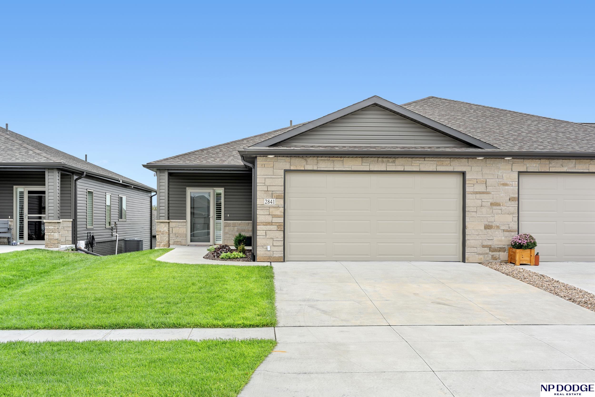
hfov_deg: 51.8
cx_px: 298
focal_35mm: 37
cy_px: 198
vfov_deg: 35.9
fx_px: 613
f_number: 9
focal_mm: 37.1
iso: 100
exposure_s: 1/20
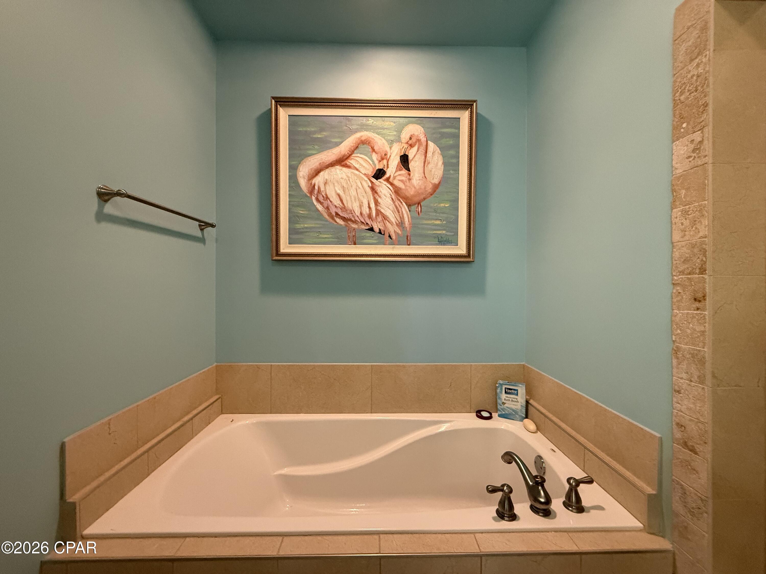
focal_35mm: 14
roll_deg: +0.2
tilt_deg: -0.2
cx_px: 383
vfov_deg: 85.7
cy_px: 287
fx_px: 310
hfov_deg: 102.1
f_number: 2.2
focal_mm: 2.22
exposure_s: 1/60
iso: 500
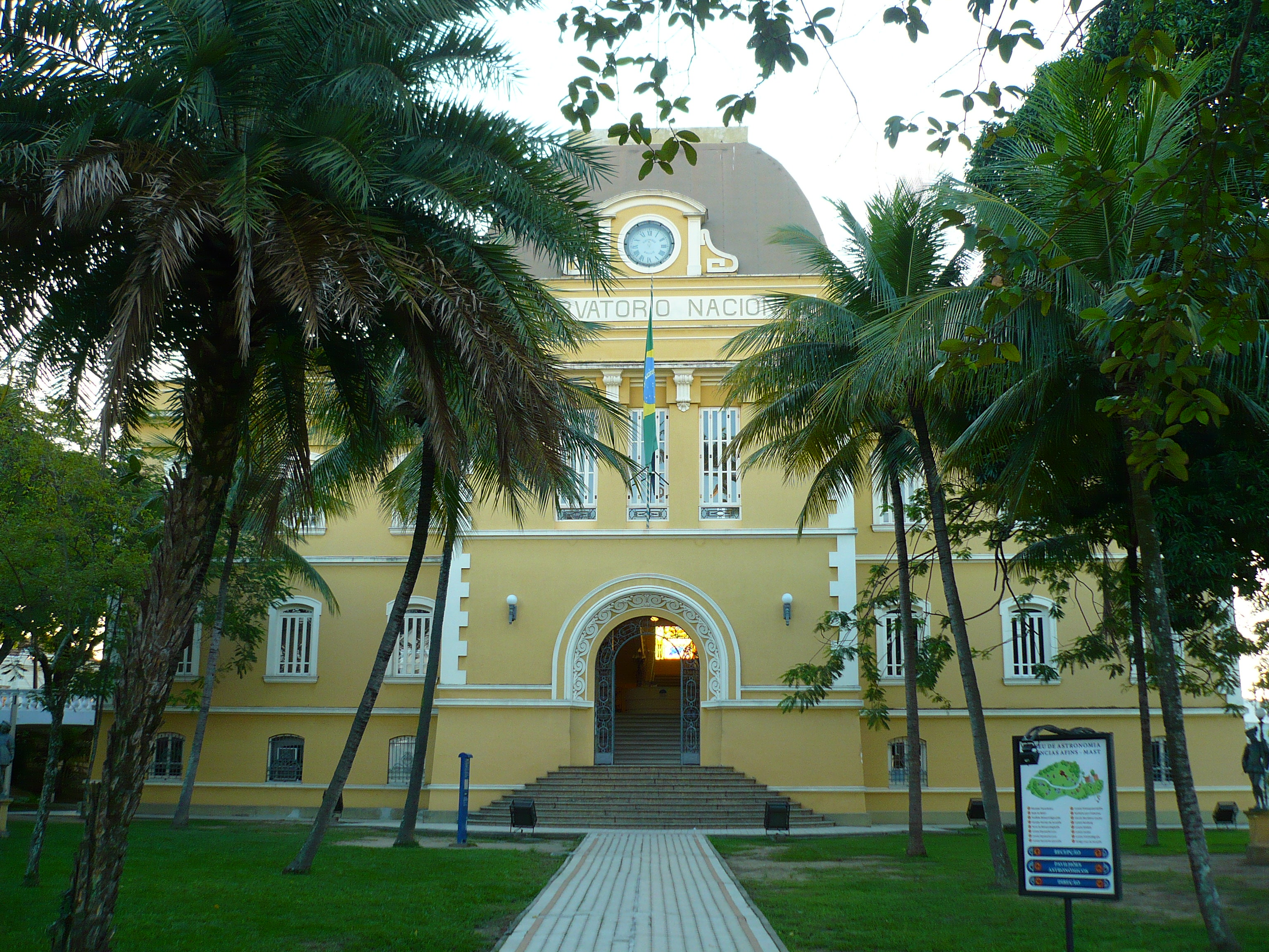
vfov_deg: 40.7
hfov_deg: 52.6
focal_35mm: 35
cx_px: 634
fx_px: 1283
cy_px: 476
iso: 100
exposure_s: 1/80
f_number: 2.8
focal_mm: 5.8
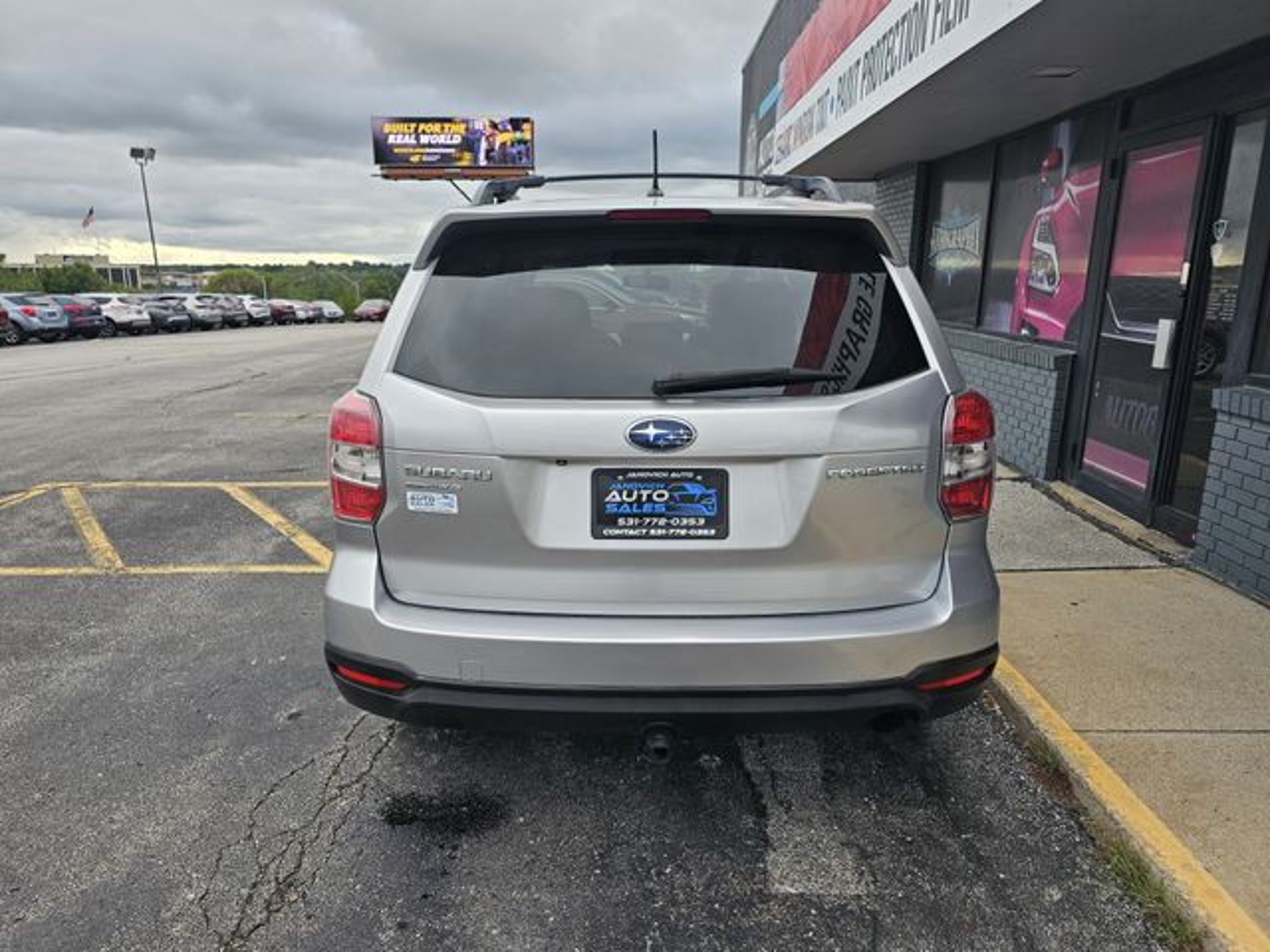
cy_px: 476
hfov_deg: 73.9
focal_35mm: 23
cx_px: 635
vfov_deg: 58.9
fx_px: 844
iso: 16
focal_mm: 6.3
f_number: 1.7
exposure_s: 1/180
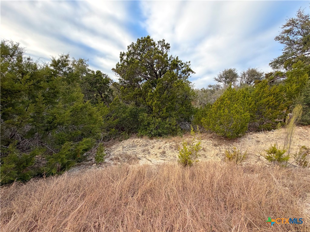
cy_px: 116
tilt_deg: -1.0
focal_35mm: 14
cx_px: 155
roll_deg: -5.5
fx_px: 125
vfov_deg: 85.7
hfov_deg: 102.1
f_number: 2.2
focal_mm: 2.22
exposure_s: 1/482
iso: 64
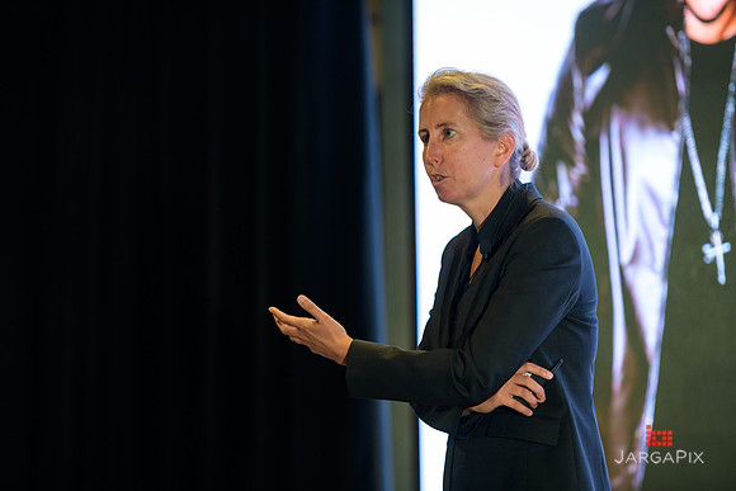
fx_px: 3476
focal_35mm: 170
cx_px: 368
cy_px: 246
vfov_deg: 8.1
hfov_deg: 12.1
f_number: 3.2
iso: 1600
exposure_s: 1/250
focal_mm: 170
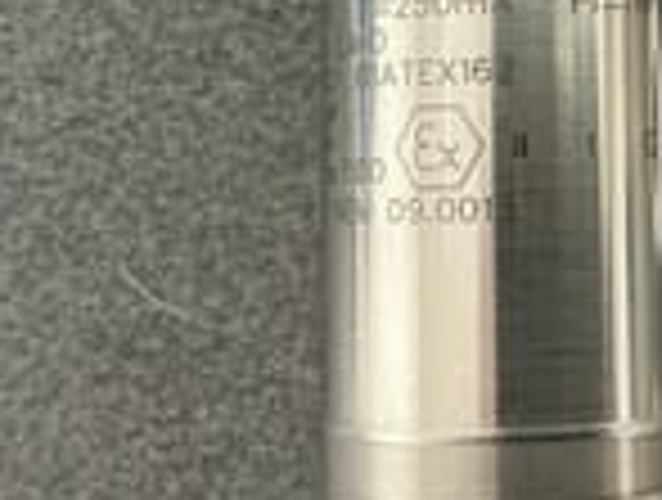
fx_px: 1821
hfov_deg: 20.2
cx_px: 608
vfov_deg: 15.3
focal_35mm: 95
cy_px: -7
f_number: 1.8
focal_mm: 3
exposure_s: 1/50
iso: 200
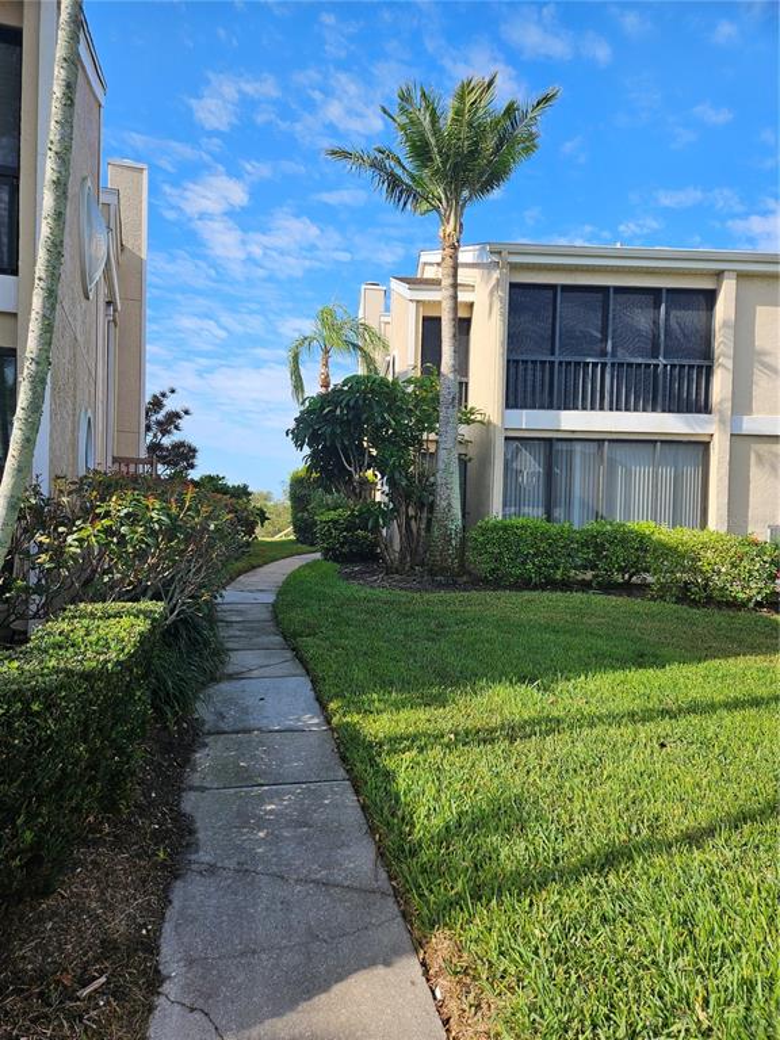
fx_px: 691
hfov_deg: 58.9
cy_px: 520
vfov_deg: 73.9
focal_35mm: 23
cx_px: 390
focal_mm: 5.4
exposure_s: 1/1218
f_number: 1.8
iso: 25
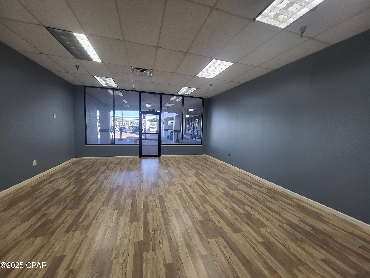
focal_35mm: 13
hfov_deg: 106.2
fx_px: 139
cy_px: 139
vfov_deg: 89.9
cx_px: 185
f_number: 2.2
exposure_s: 1/60
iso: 125
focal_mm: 1.74
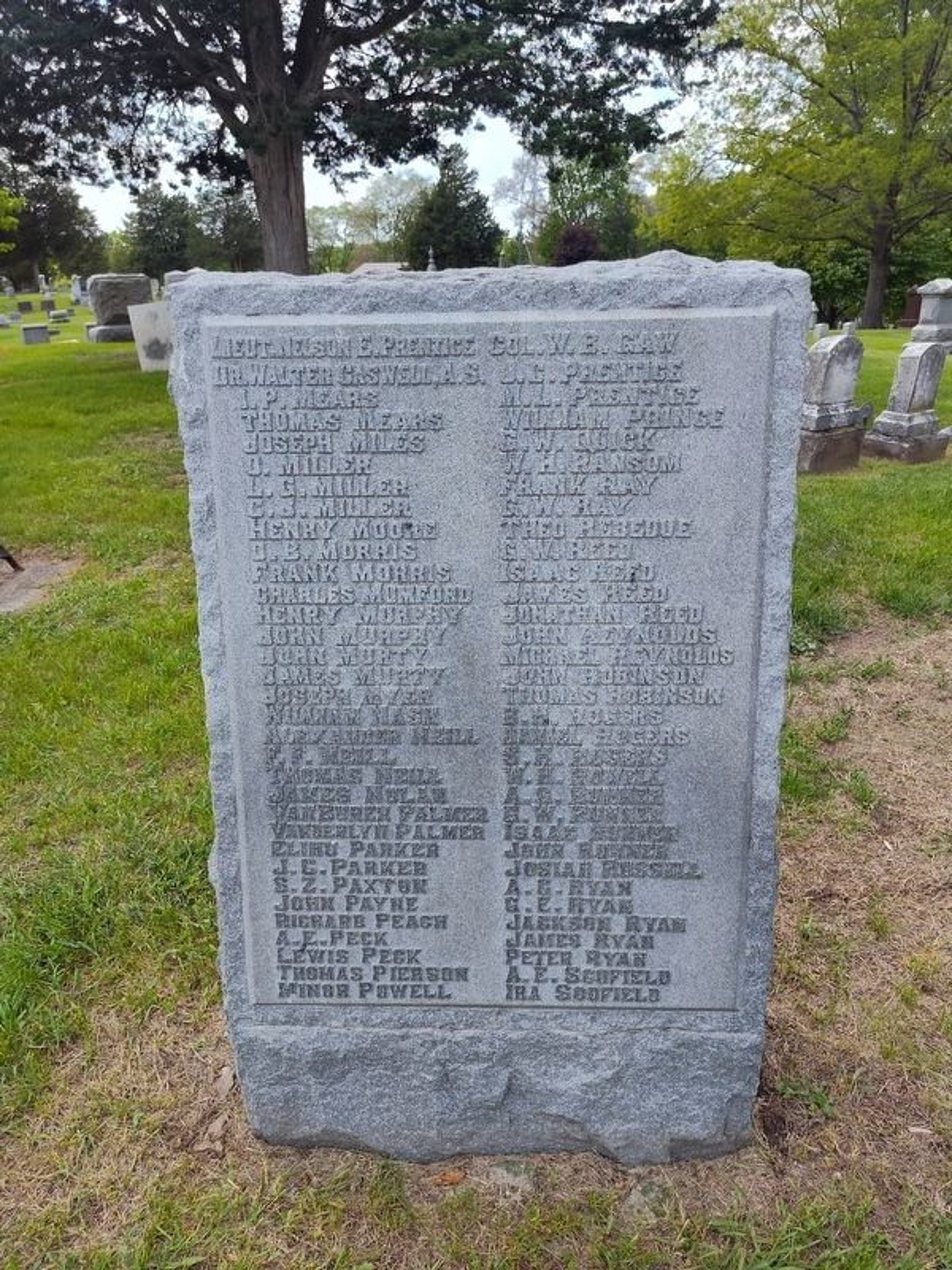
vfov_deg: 73.9
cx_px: 476
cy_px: 635
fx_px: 843
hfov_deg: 58.9
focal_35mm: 23
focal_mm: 5.56
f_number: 1.8
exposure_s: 1/699
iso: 100
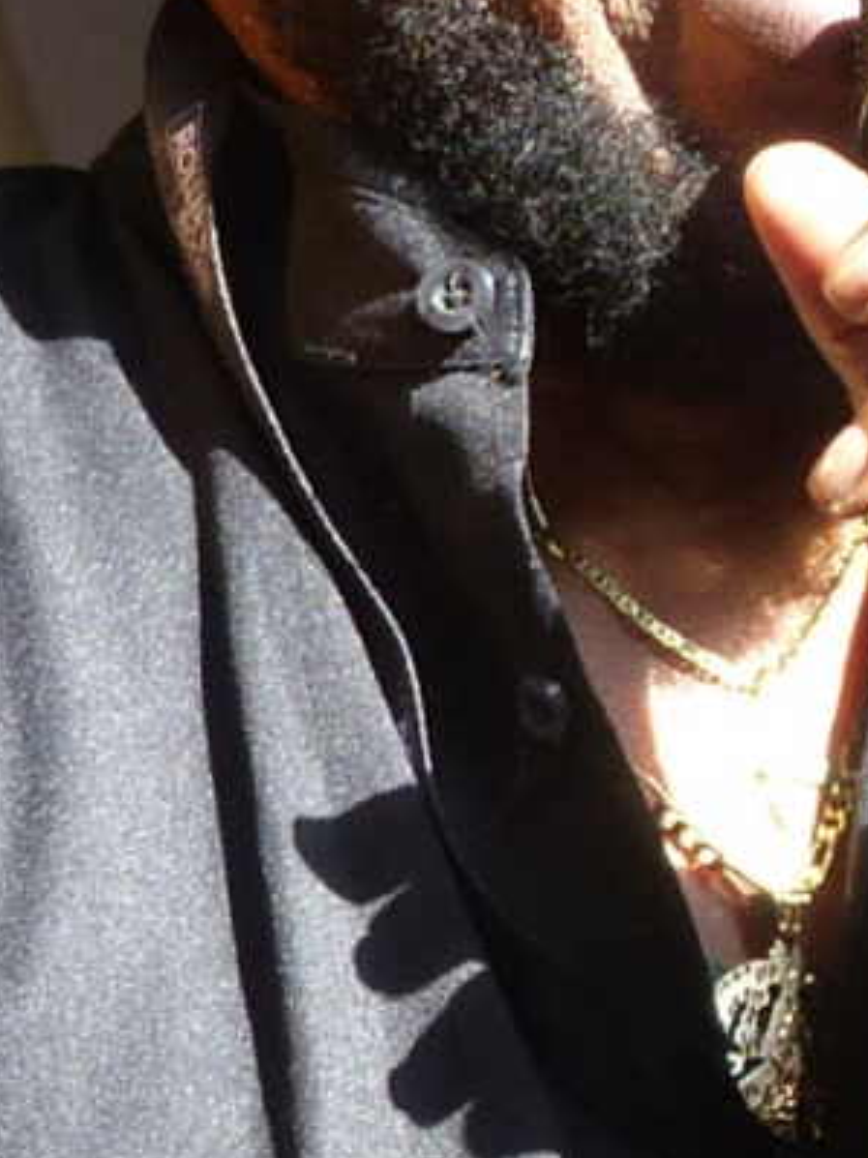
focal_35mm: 381
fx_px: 12745
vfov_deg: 5.2
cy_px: 0
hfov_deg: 3.9
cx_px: 743
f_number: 4
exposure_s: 1/125
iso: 100
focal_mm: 27.4
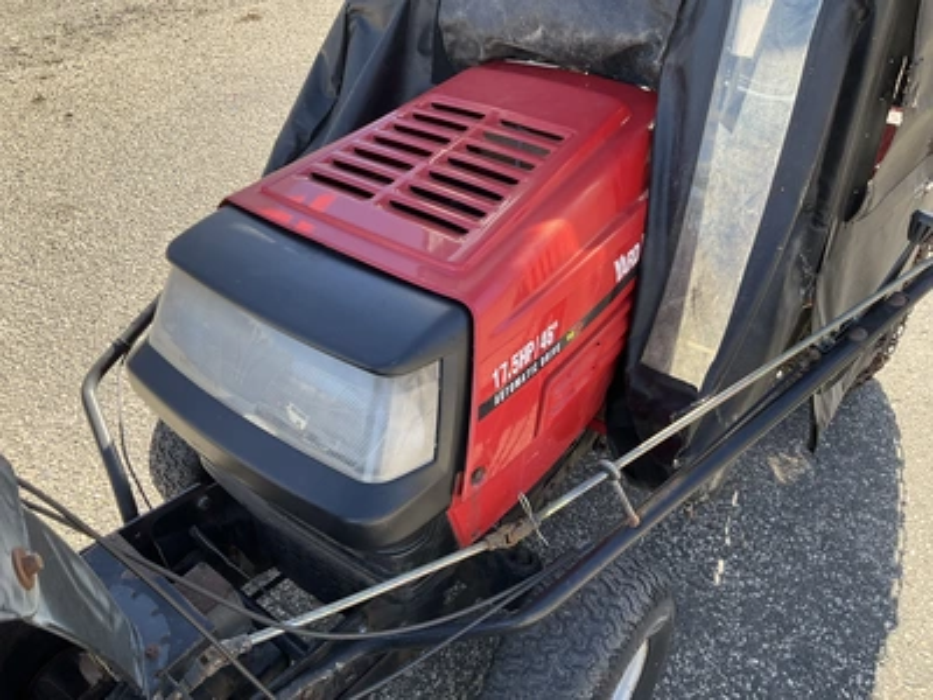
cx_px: 466
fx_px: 782
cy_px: 350
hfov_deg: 61.7
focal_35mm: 29
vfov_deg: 48.2
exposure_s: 1/253
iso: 25
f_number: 1.8
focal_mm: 3
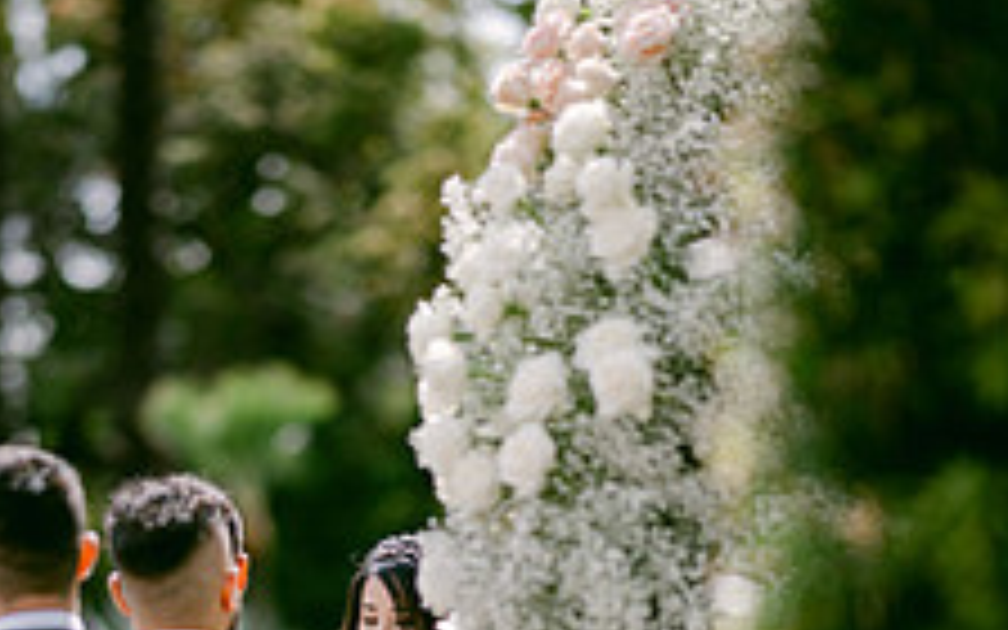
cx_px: 369
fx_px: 5906
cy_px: 752
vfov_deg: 6.1
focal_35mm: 215
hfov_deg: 9.7
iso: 200
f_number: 1.4
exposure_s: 1/12800
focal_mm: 105
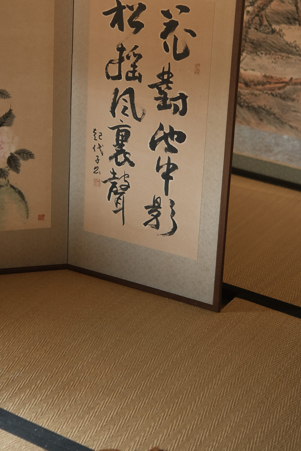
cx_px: 105
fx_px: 941
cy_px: 120
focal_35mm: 75
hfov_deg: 18.1
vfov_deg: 26.7
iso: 400
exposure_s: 1/250
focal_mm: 33
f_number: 1.4
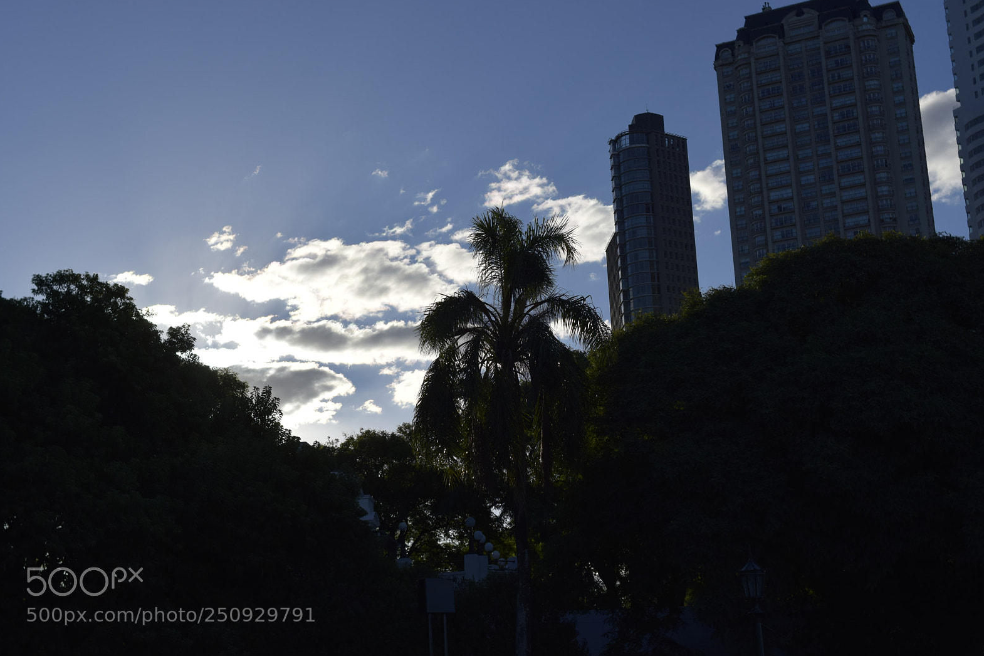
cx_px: 489
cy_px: 330
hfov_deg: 37.2
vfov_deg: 25.3
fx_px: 1462
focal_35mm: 54
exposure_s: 1/2500
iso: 100
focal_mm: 35
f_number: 4.5
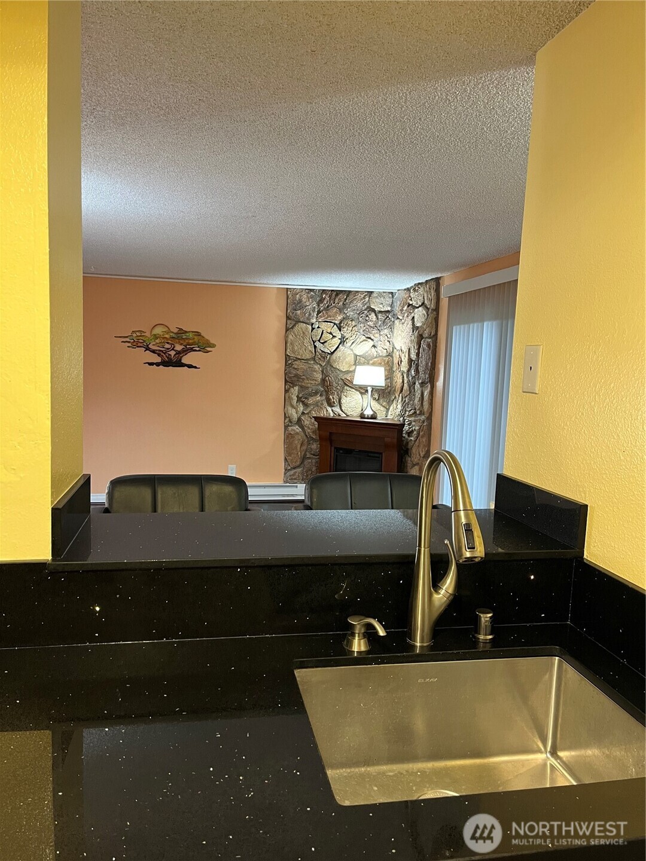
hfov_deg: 53.1
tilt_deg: -6.4
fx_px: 647
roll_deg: -1.4
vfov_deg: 67.3
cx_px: 323
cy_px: 430
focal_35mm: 26
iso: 250
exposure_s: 1/60
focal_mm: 5.1
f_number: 1.6
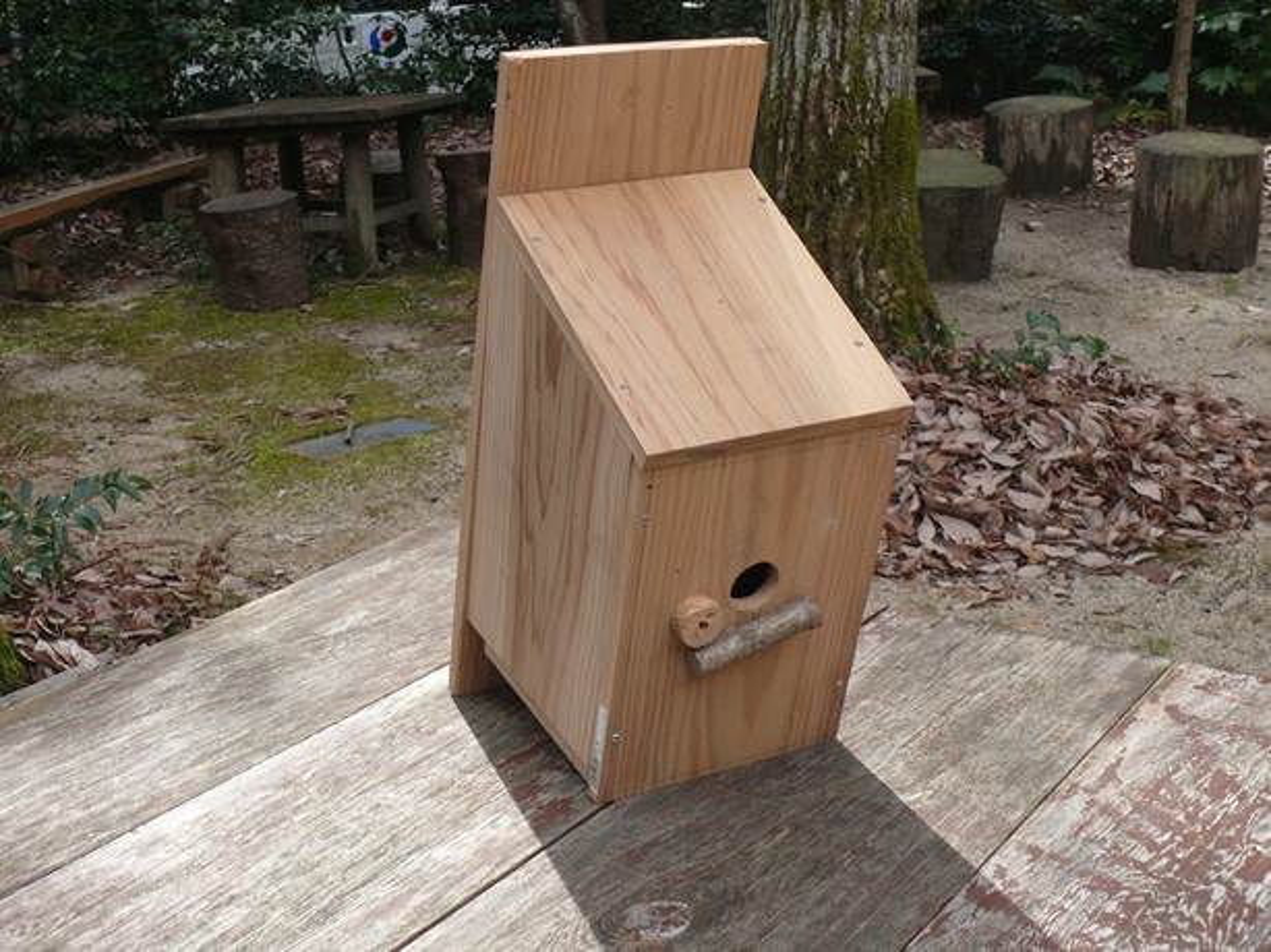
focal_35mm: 49
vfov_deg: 29.7
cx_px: 636
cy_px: 476
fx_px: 1798
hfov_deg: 38.9
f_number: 4
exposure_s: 1/250
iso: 100
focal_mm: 9
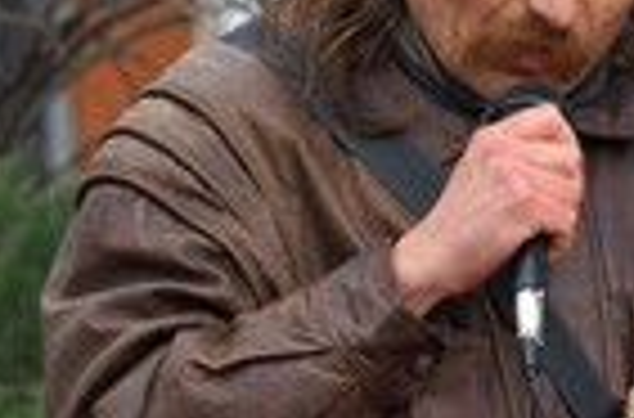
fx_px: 17684
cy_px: 213
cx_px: 36
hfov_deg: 2.1
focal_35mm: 1007
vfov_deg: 1.4
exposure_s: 1/250
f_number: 5.6
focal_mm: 135
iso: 160
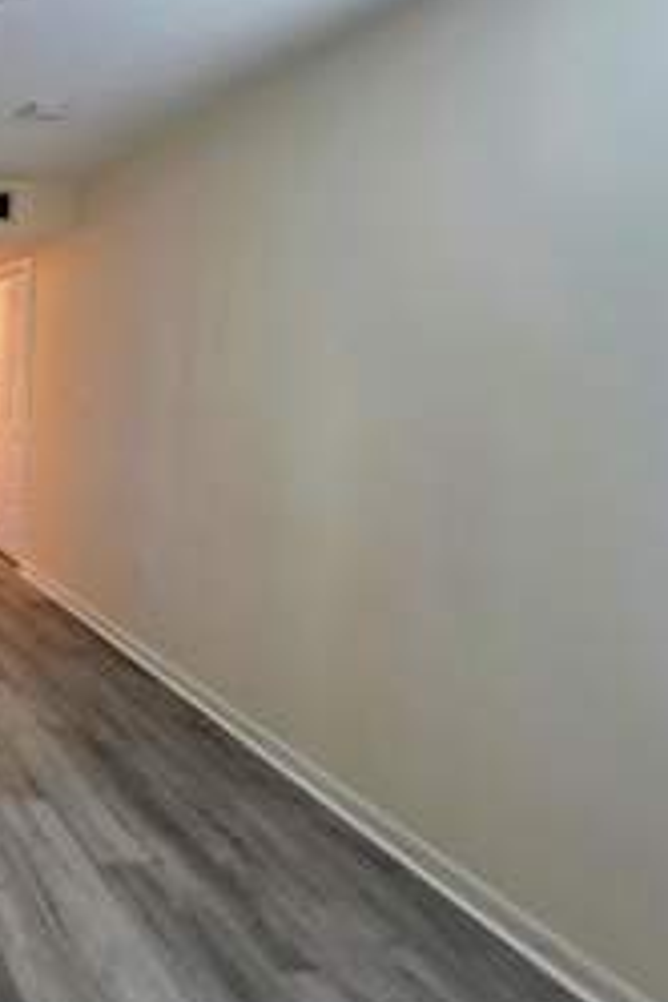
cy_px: 433
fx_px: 724
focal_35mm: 26
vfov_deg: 69.1
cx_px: -221
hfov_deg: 33.9
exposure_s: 1/120
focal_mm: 2.2
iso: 160
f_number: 1.9
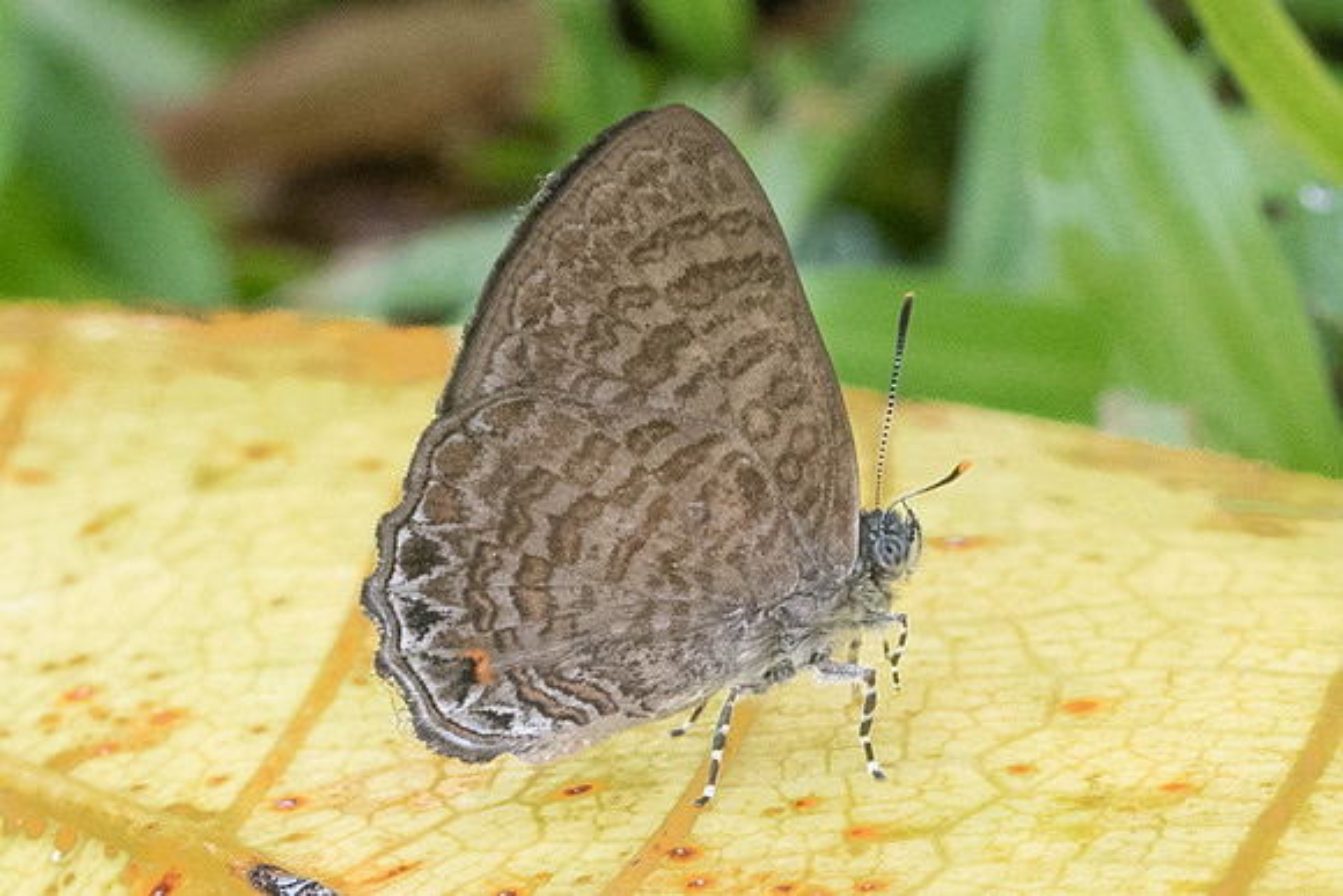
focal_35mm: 954
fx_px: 35606
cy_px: 509
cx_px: 750
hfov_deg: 2.2
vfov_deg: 1.4
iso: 800
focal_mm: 150
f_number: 10
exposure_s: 1/320
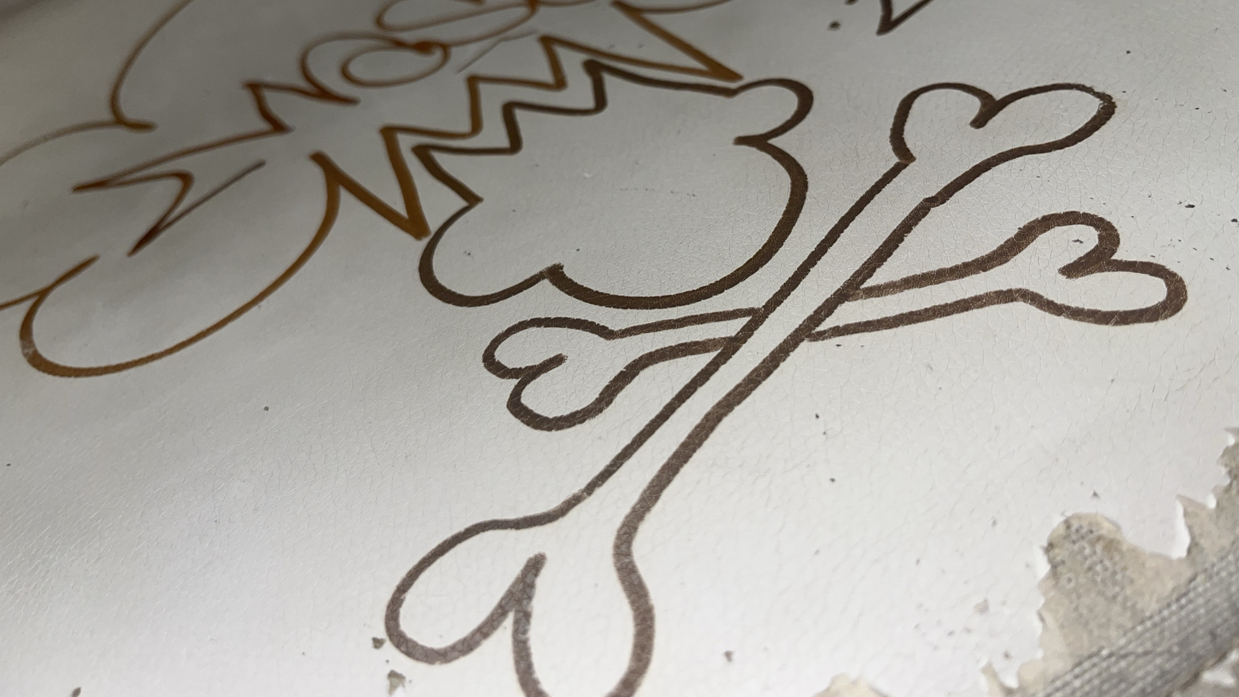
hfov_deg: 66.1
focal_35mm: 29
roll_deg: +21.1
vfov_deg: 39.9
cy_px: 266
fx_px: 953
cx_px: 616
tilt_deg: -39.6
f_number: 1.6
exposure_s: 1/17
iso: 32
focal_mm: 5.1
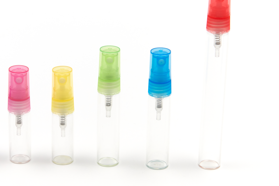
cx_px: 83
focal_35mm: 141
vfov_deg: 9.7
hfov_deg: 14.5
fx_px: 1093
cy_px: 83
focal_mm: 70
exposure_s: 1/160
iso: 640
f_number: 14
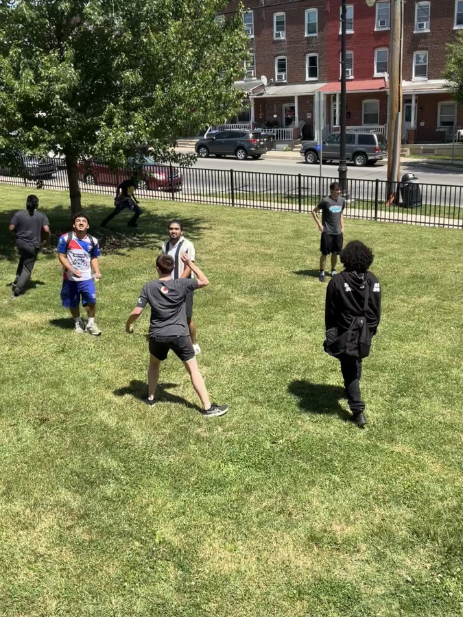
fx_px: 589
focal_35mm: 33
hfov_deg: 42.9
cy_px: 307
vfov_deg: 55.4
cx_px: 256
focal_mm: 3
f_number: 1.8
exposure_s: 1/1168
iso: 25
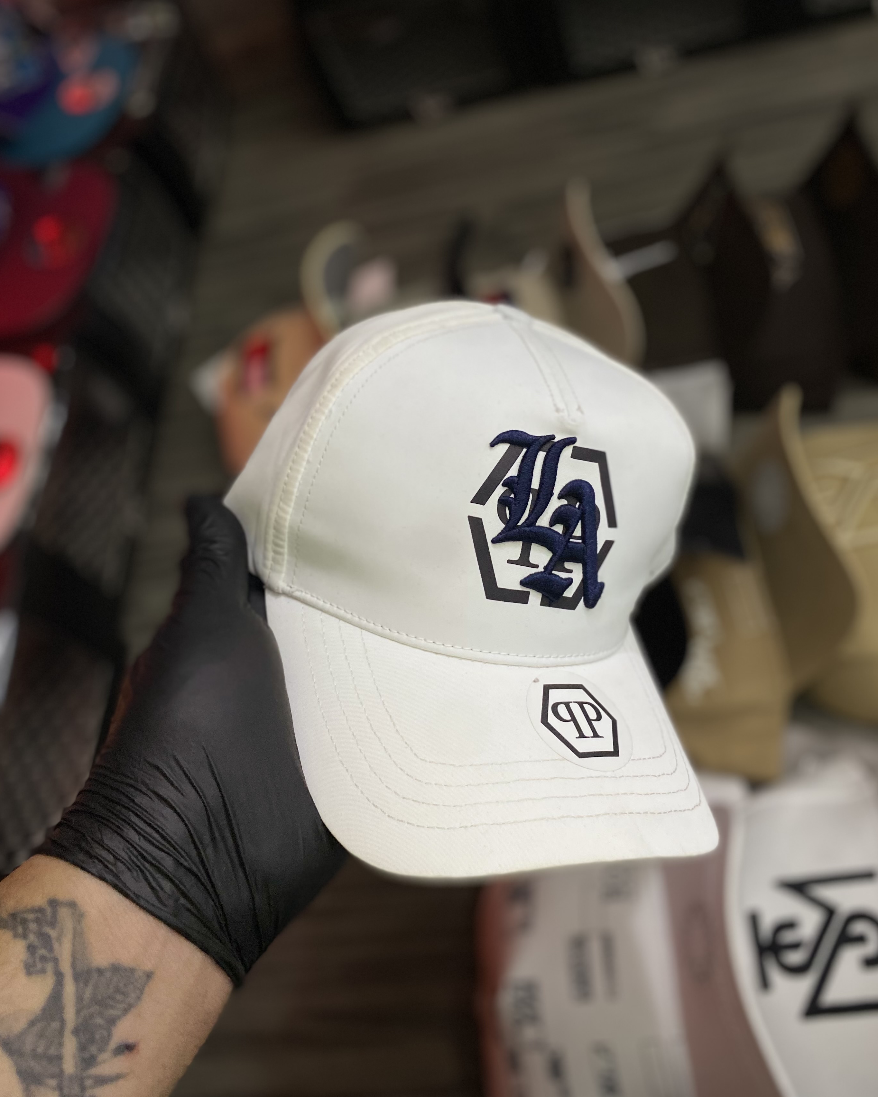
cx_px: 480
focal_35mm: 30
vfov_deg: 58.4
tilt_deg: -53.4
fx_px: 974
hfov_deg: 48.4
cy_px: 453
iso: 125
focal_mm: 4.25
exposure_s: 1/120
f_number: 1.8
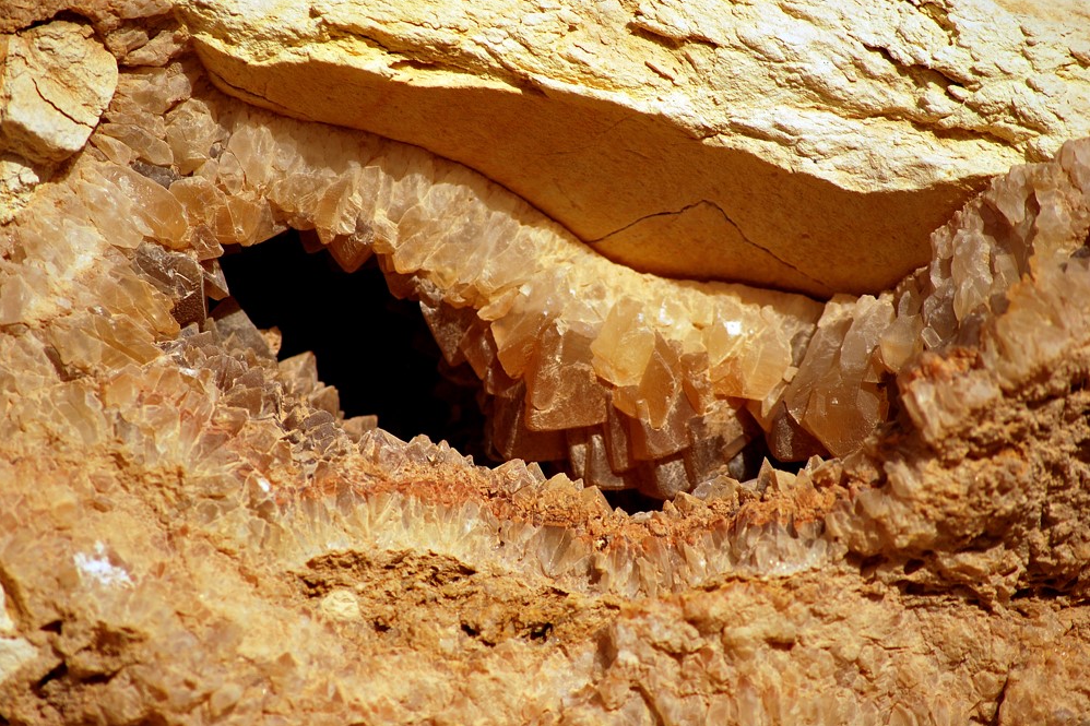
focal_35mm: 301
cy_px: 364
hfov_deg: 6.8
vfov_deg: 4.6
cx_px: 545
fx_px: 9111
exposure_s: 1/1250
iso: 100
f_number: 5.6
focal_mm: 200
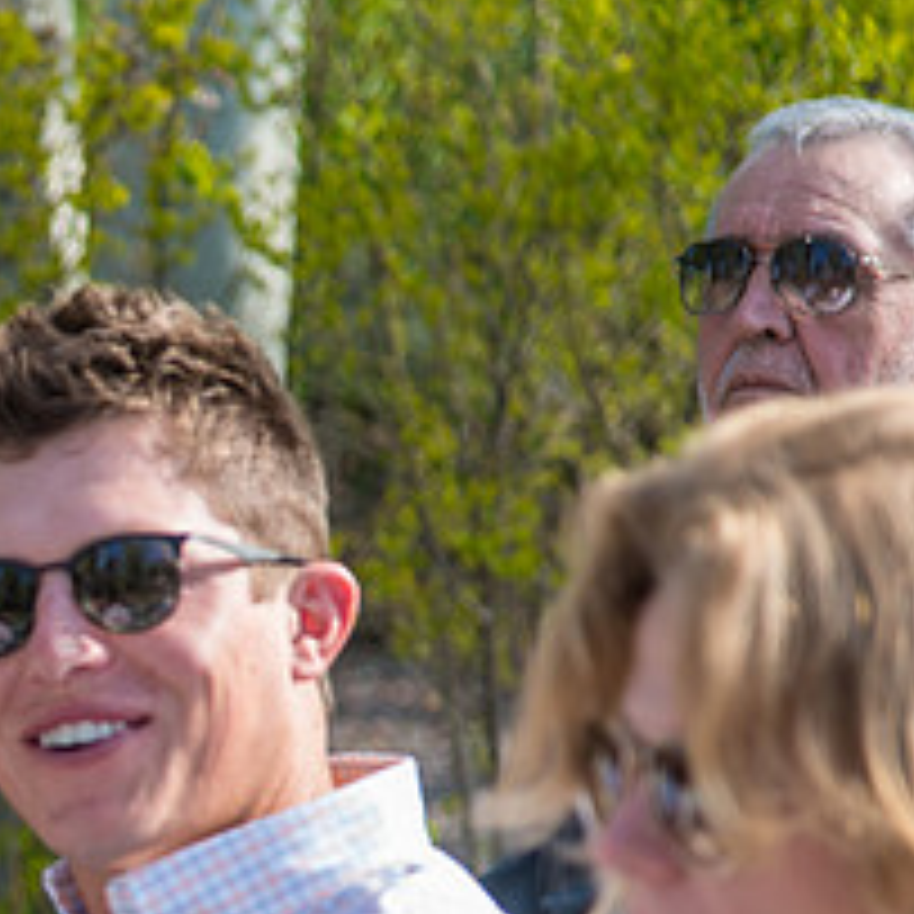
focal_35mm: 255
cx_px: -261
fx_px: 7618
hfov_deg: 6.8
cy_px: 790
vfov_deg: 6.9
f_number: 4
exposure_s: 1/200
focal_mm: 105
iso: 64
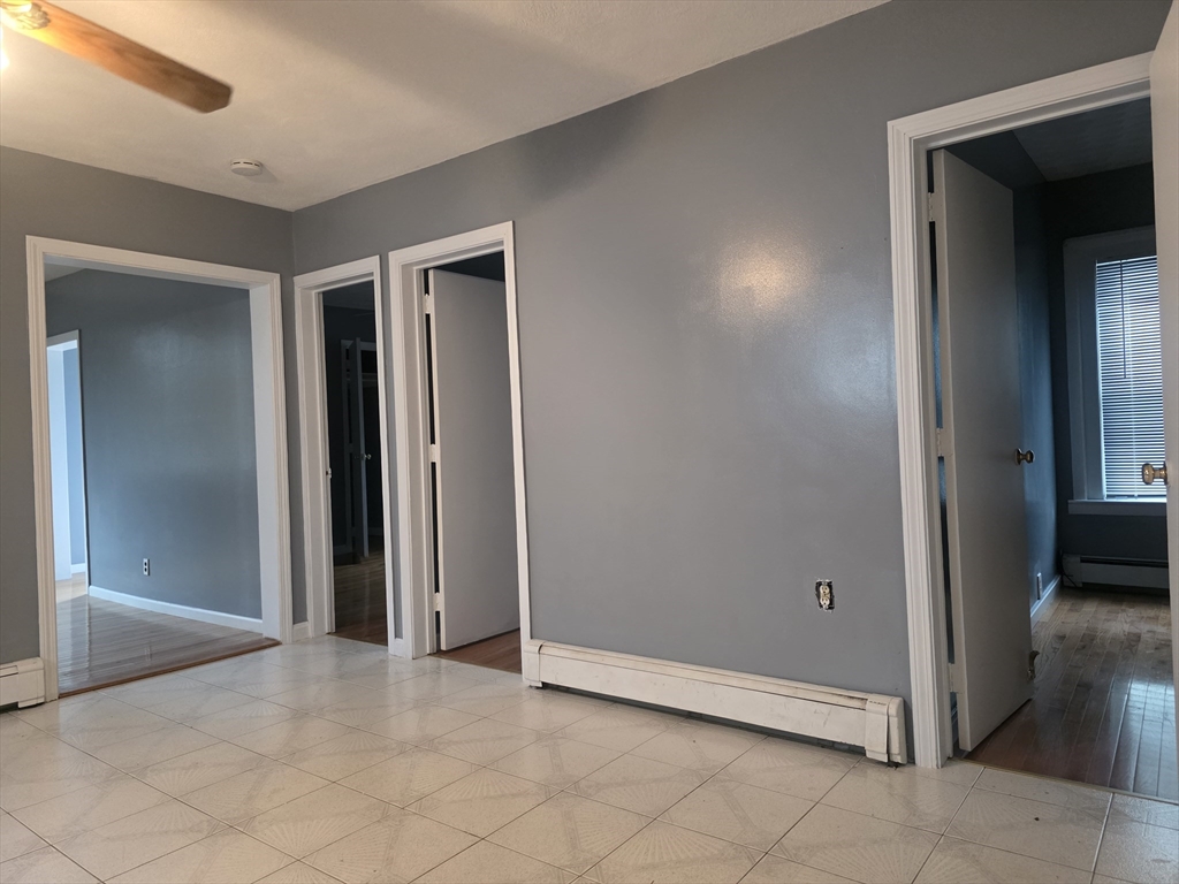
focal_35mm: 23
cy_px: 442
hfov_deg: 73.9
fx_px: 783
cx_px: 590
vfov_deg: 58.9
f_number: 1.7
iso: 1000
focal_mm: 6.3
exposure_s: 1/120
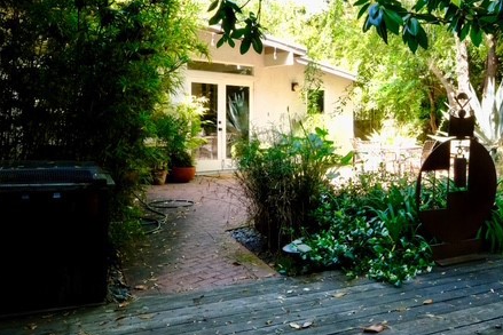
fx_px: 489
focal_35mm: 35
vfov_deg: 37.8
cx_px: 323
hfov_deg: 53.6
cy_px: 145
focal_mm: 16
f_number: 14
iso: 2500
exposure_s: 1/56
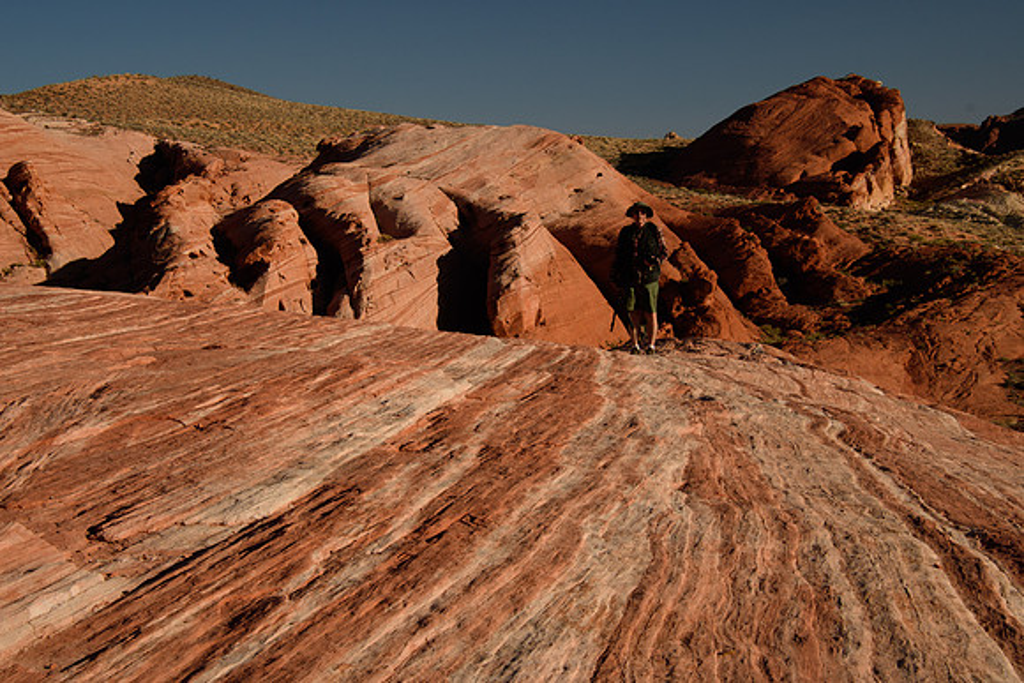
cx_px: 512
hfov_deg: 29.2
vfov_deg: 19.7
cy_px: 342
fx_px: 1963
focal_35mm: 69
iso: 200
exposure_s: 1/160
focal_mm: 46
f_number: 11
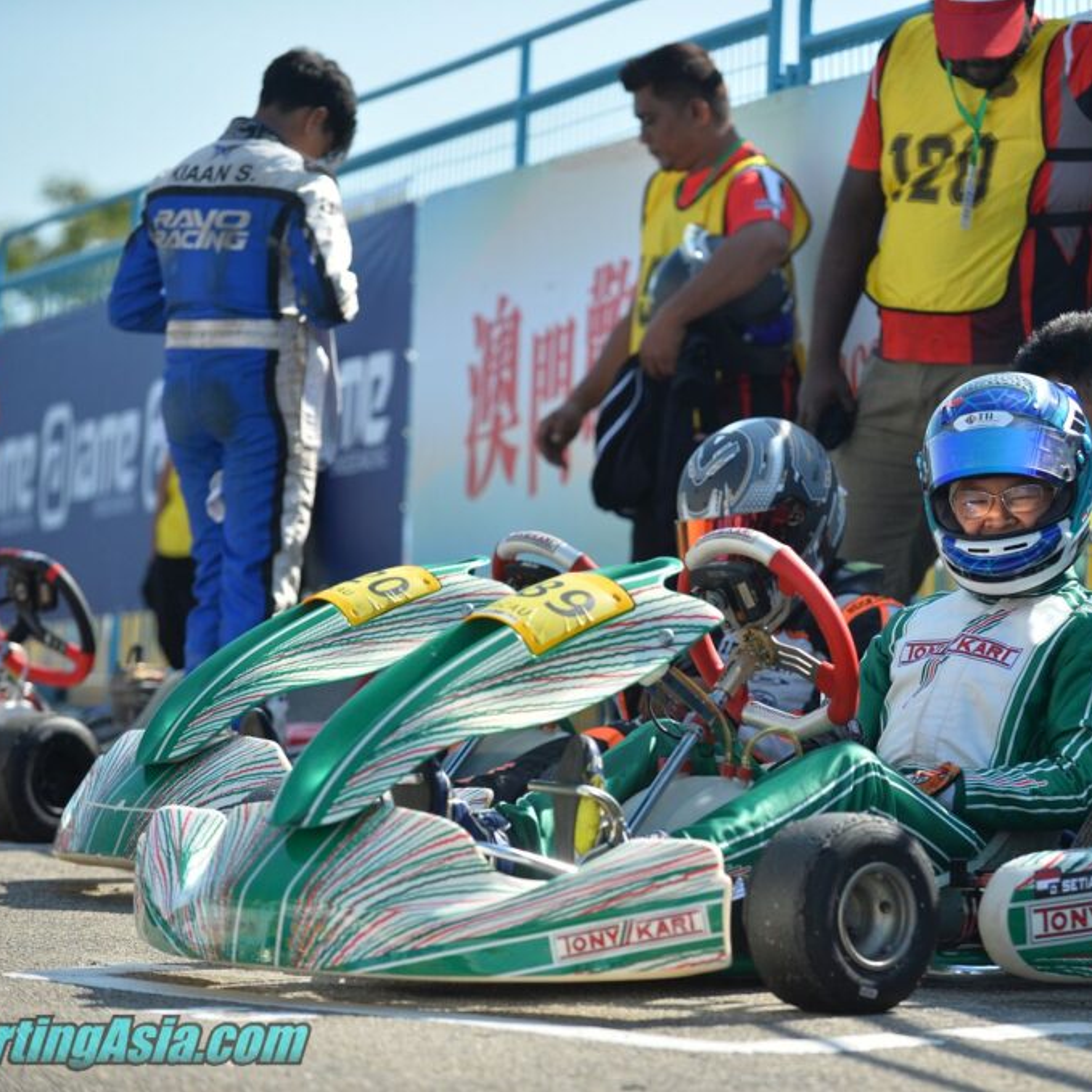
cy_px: 546
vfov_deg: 10.1
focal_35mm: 173
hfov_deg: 10.1
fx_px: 6174
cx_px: 729
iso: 320
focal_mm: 135
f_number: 2.8
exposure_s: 1/4000
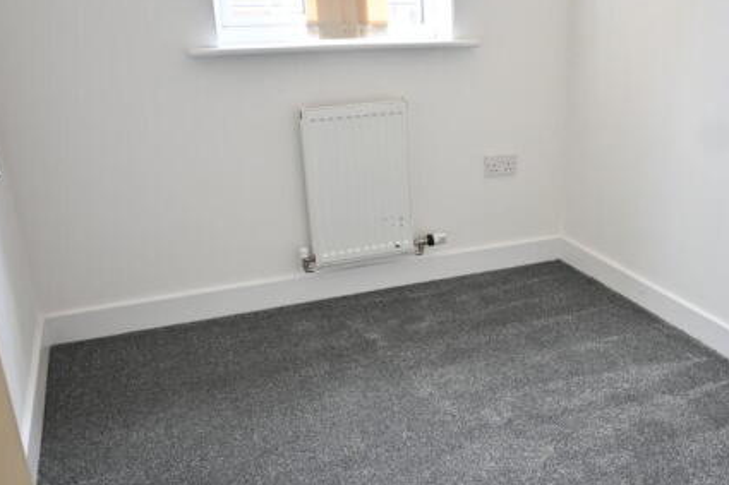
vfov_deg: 35.8
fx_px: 749
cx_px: 469
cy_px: 285
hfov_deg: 51.2
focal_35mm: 37
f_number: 3.5
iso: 100
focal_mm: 16
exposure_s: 1/25
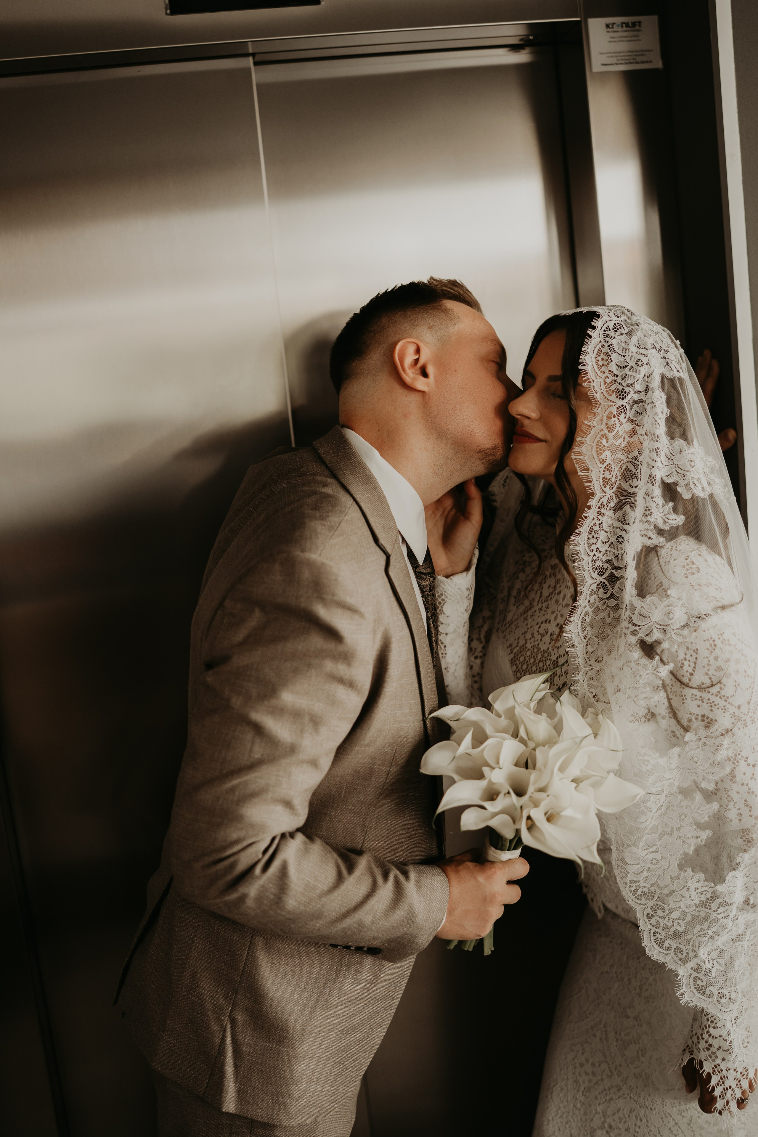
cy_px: 568
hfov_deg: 37.9
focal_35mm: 35
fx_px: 1105
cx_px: 379
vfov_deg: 54.4
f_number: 1.6
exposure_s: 1/250
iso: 250
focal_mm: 35
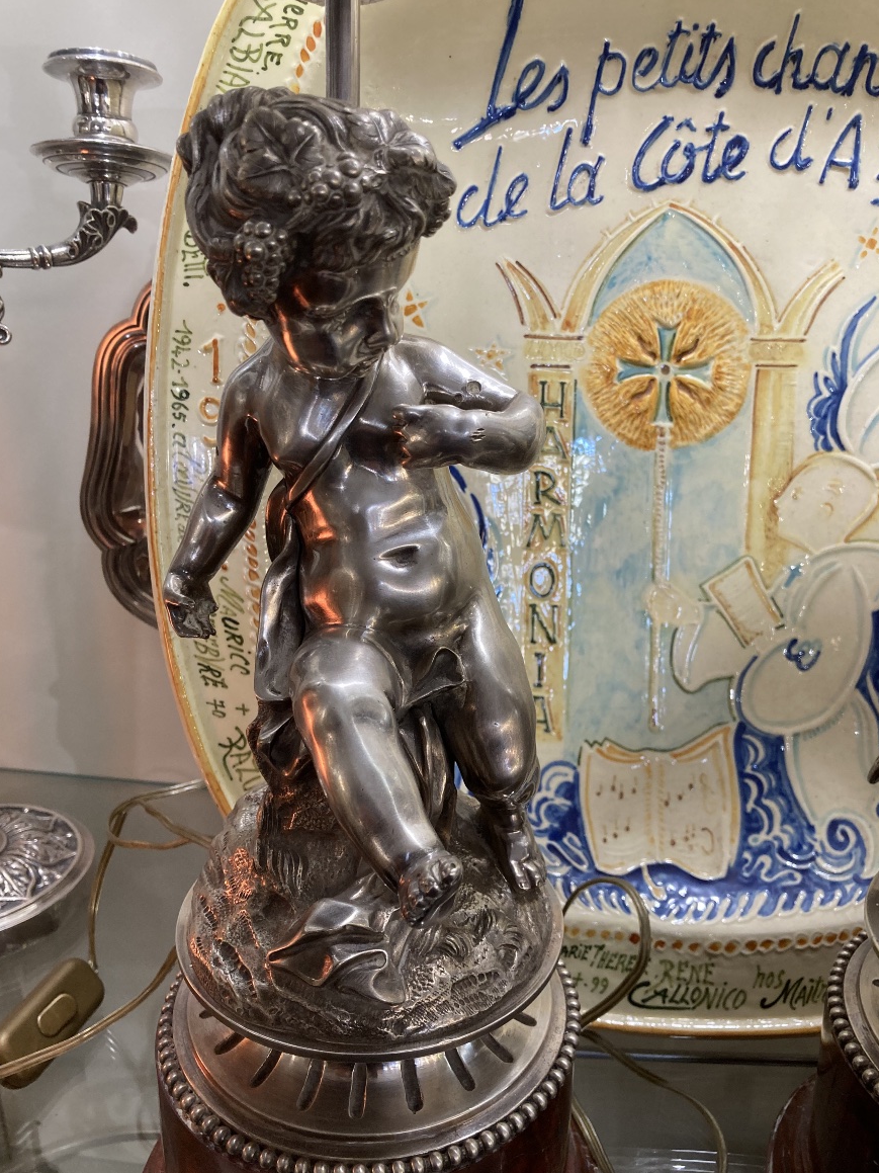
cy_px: 589
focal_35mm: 29
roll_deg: -0.1
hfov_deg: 48.2
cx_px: 433
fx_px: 982
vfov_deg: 61.7
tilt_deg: -18.4
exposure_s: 1/50
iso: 80
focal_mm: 3.99
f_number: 1.8
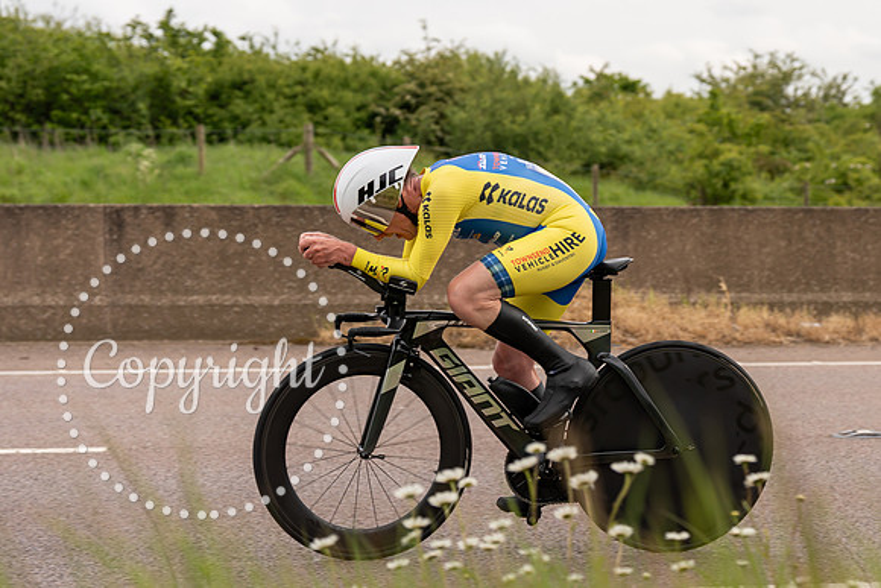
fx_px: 2367
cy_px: 247
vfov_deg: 14.2
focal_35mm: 97
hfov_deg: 21.0
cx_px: 607
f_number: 4
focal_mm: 70
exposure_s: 1/1000
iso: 200
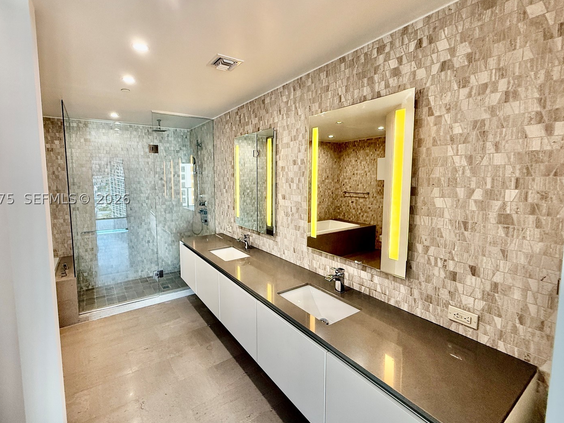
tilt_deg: -3.3
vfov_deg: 78.0
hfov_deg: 94.2
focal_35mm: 16
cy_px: 199
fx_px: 261
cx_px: 253
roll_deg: +1.0
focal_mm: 2.22
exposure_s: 1/120
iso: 160
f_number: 2.2
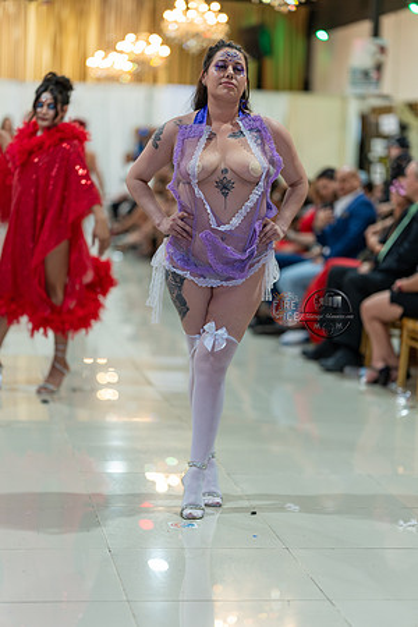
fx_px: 1480
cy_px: 314
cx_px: 209
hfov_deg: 16.1
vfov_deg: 23.9
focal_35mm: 85
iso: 160
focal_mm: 85
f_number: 1.4
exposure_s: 1/160
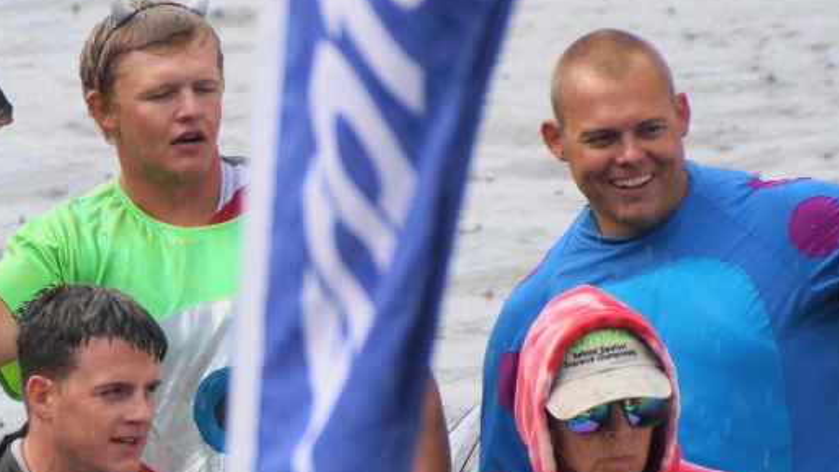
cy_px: 244
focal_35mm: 762
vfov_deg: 1.6
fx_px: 16957
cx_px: 387
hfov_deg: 2.8
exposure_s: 1/400
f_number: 6.3
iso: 500
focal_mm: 250
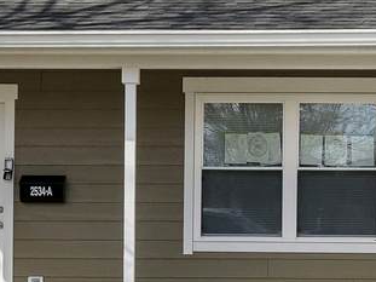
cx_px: 305
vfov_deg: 16.1
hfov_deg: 21.3
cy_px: 47
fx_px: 988
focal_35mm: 91
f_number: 4
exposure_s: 1/1250
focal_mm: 15.6
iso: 640
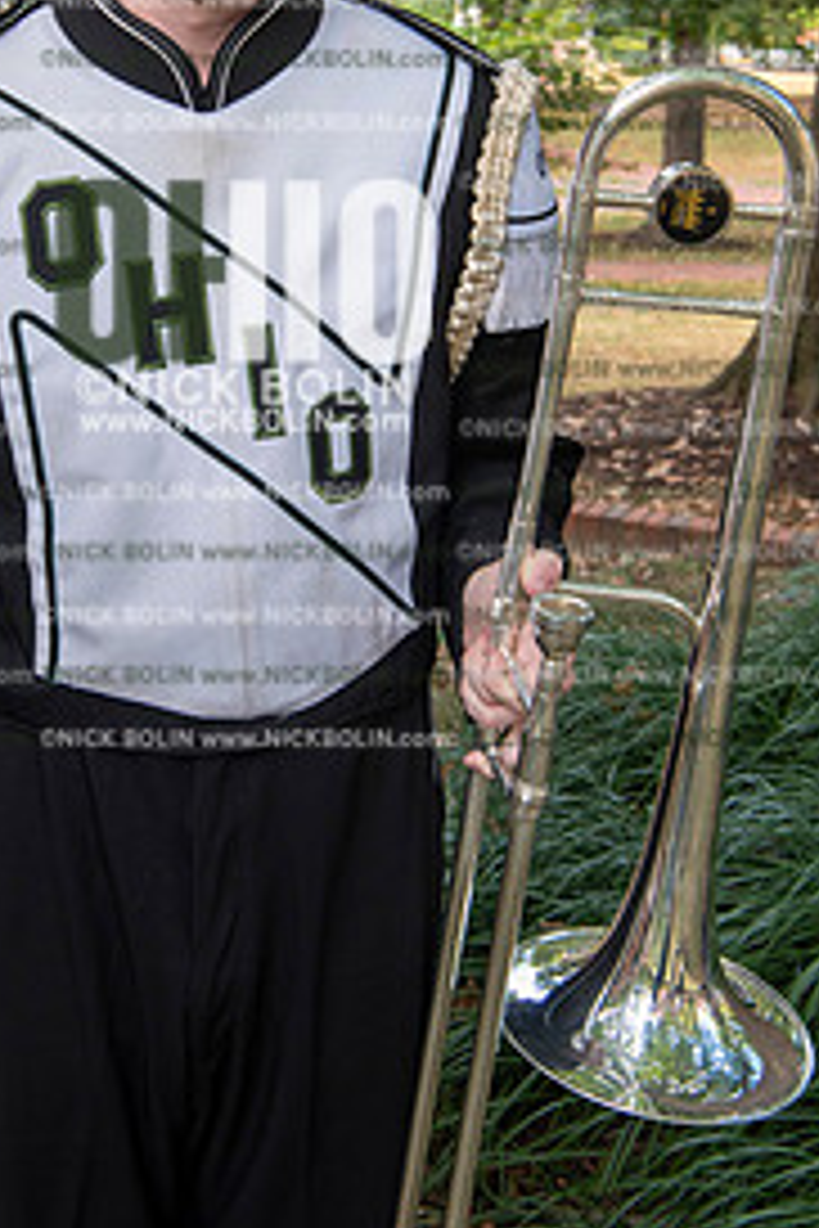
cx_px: 243
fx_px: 2252
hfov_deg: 20.5
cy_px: 306
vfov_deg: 30.0
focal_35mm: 66
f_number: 8
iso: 500
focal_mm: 40
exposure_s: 1/100
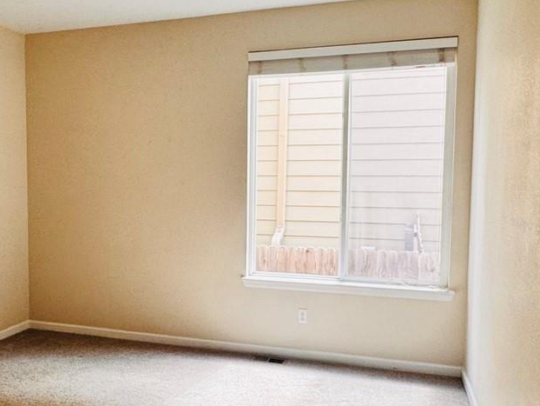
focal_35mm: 36
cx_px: 196
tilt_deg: -2.9
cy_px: 220
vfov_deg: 39.7
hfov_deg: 50.7
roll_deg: -0.2
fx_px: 562
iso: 125
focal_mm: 2.22
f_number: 2.2
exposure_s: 1/120
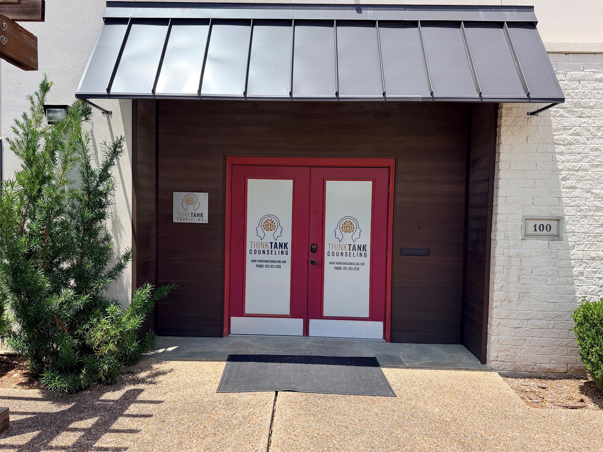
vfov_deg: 53.1
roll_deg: -1.3
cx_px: 290
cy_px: 230
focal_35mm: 26
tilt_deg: -2.1
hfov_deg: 67.3
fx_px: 453
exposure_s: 1/4167
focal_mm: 6.76
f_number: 1.78
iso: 100
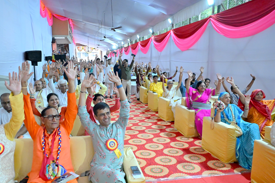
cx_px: 125
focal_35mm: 31
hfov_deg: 60.8
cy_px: 102
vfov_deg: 42.8
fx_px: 234
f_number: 5
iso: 8000
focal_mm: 25.5
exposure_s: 1/500
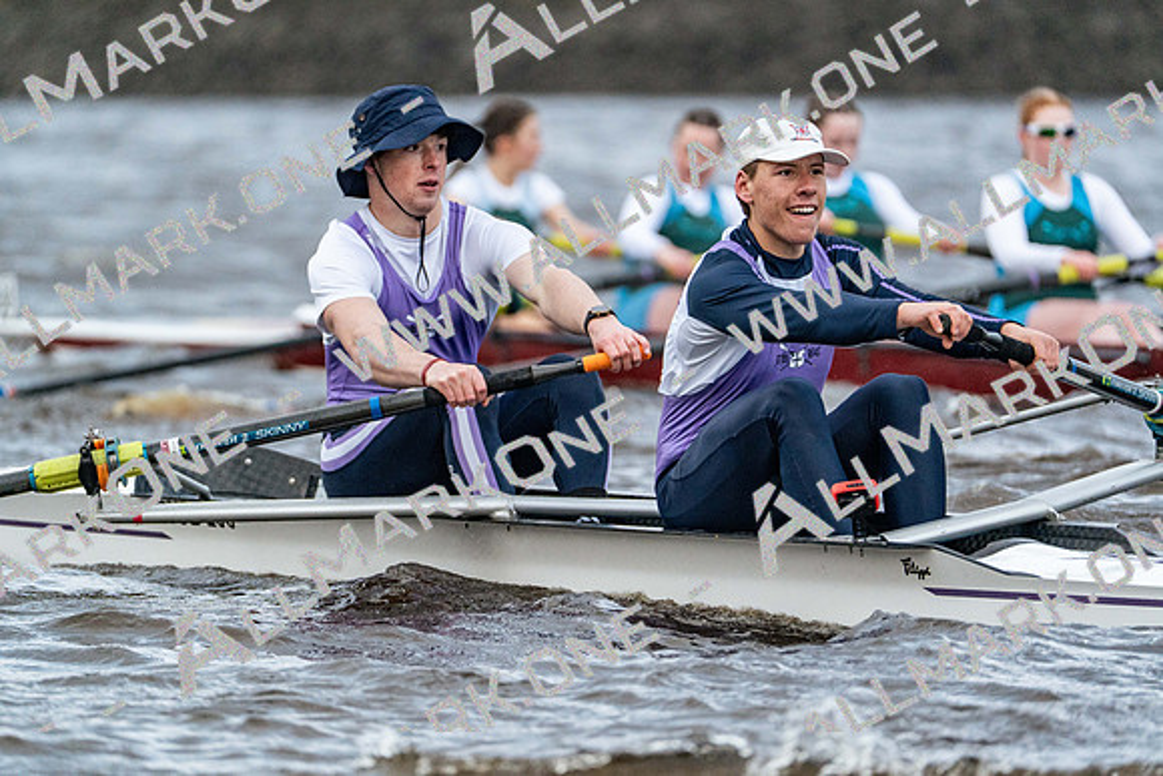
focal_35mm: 489
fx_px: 15800
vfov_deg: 2.8
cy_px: 388
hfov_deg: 4.2
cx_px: 582
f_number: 6.3
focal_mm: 489
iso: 5000
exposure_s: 1/1600
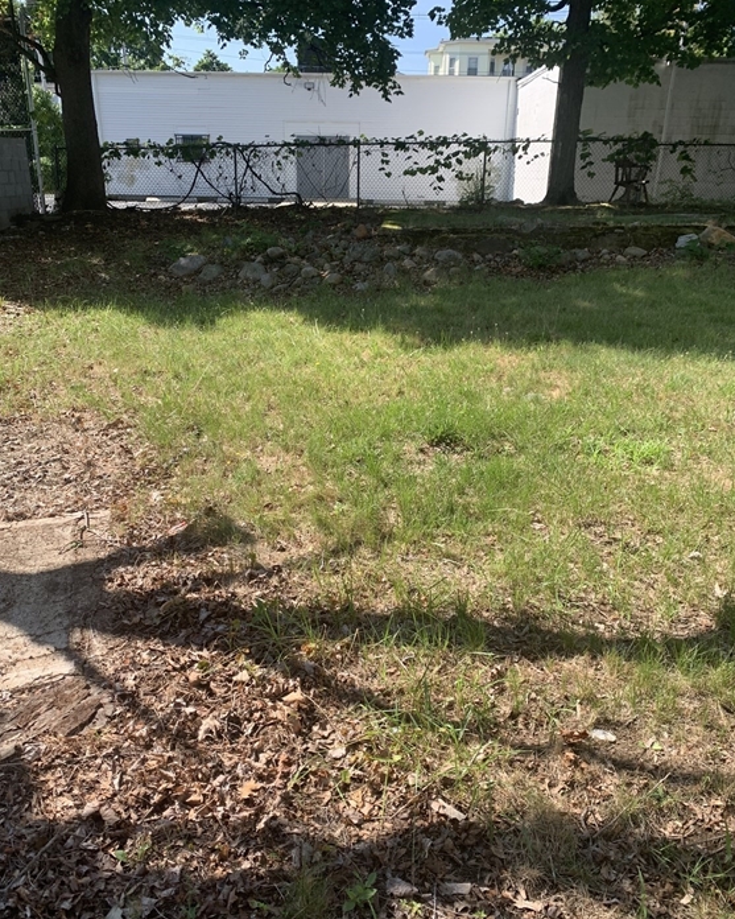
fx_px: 761
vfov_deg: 62.1
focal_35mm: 28
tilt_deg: -21.9
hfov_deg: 51.5
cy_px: 496
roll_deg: -2.2
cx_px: 359
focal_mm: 4.25
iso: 25
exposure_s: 1/879
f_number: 1.8
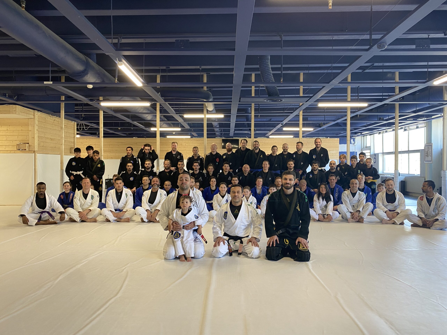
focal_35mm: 26
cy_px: 168
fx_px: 336
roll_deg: +0.1
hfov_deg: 67.3
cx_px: 224
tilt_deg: +0.9
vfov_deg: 53.1
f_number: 1.8
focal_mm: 4.25
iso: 80
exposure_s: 1/50
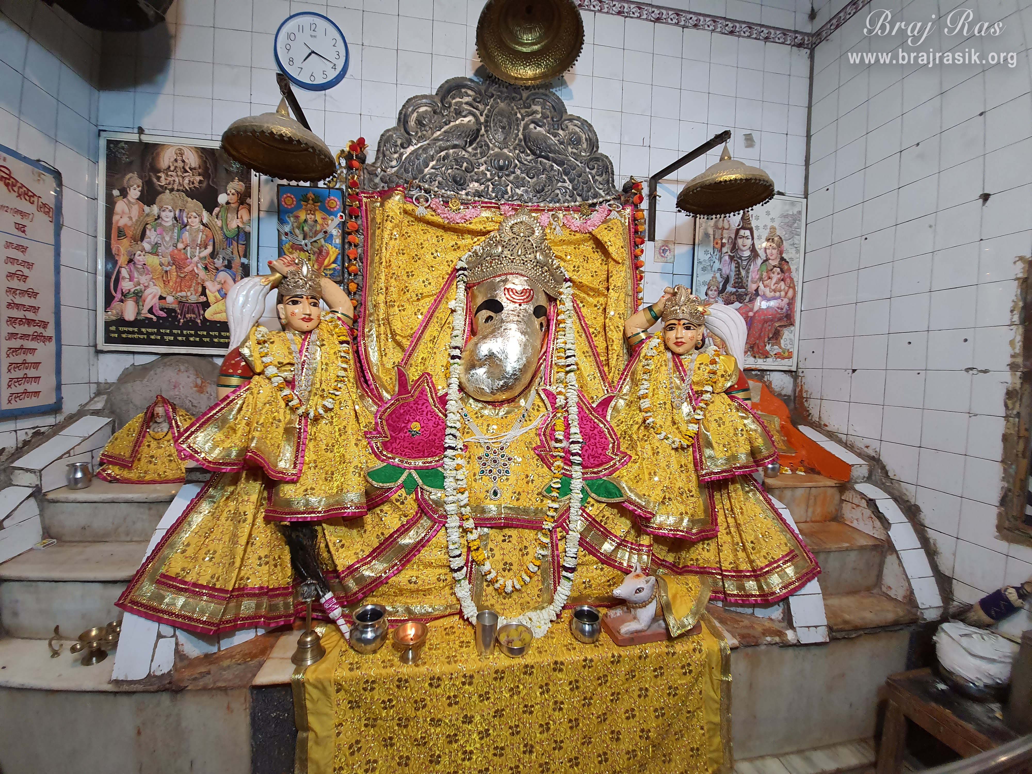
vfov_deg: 89.9
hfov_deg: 106.2
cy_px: 387
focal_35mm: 13
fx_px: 388
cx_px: 516
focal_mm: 1.74
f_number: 2.2
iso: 100
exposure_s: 1/50
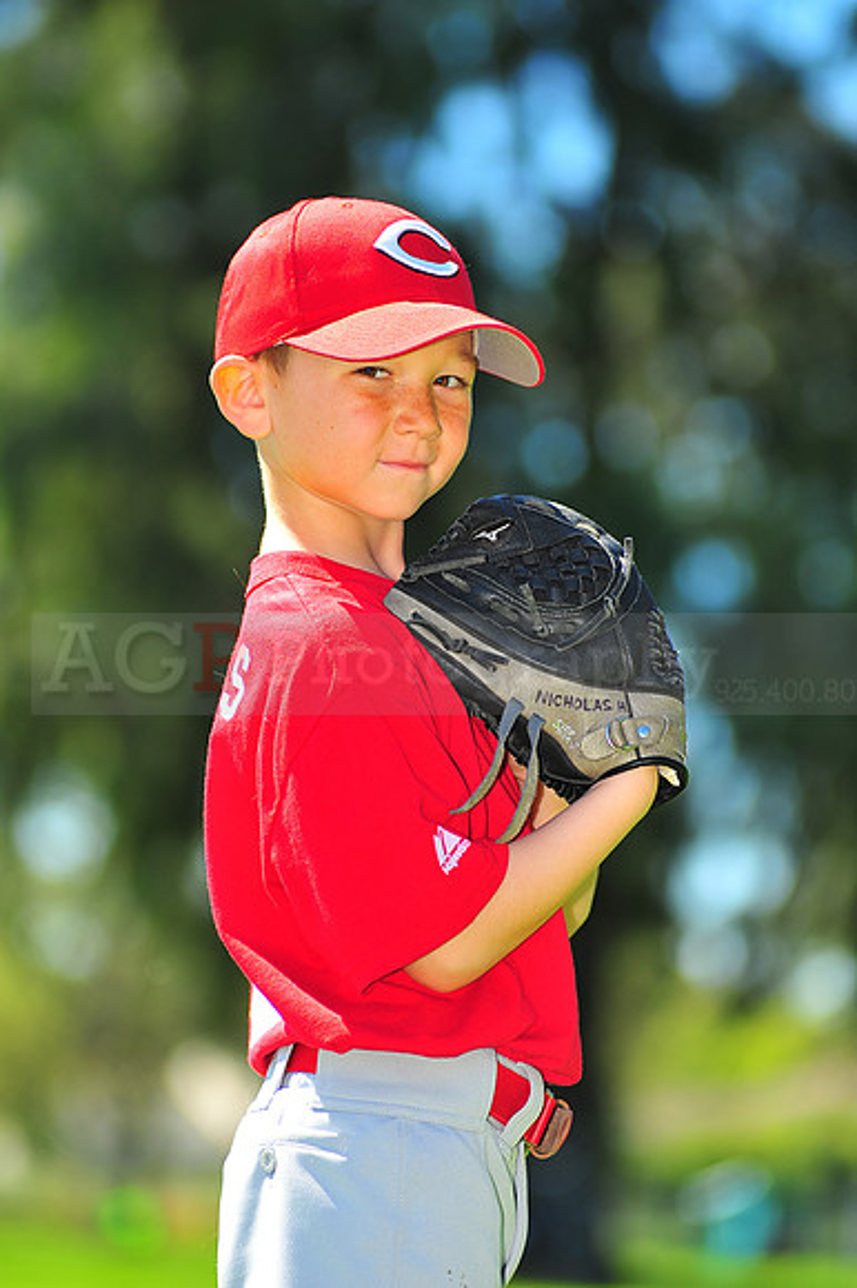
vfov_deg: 11.4
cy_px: 644
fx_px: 6435
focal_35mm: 180
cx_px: 428
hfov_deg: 7.6
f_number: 4.5
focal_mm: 180
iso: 200
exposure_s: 1/640
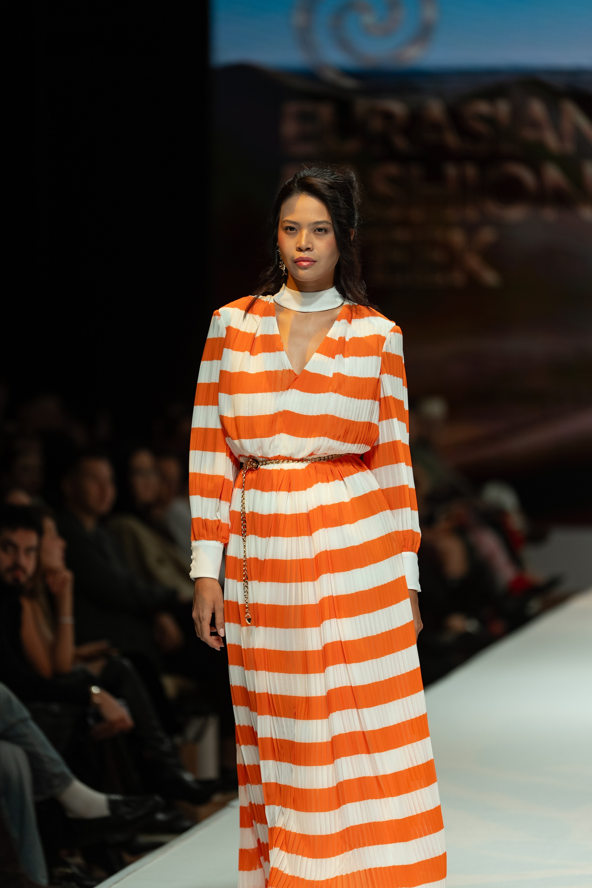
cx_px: 296
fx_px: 4933
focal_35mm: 200
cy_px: 444
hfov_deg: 6.9
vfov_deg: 10.3
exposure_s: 1/400
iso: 200
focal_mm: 200
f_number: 2.8
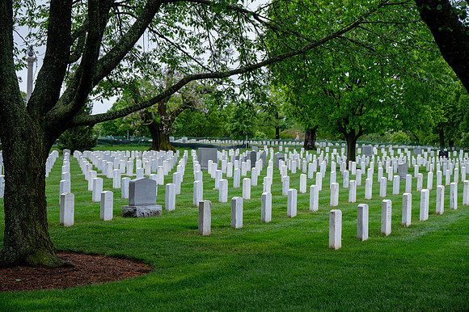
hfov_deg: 28.1
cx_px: 234
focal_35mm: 72
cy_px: 156
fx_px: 937
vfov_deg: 18.9
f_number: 6.3
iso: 200
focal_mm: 72
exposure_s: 1/100
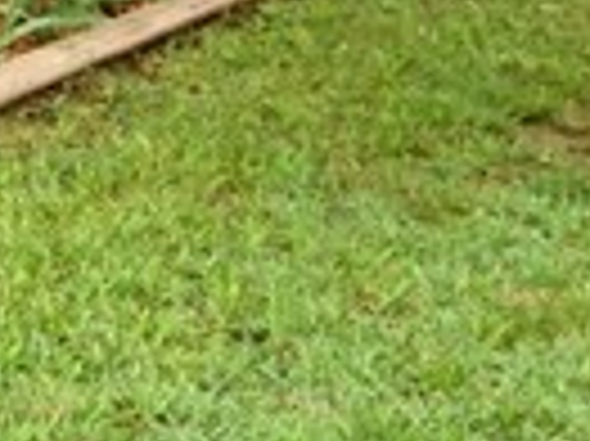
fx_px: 2043
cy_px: -198
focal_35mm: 120
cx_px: -1027
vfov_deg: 11.8
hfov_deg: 11.7
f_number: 3.5
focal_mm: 10
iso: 560
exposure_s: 1/250
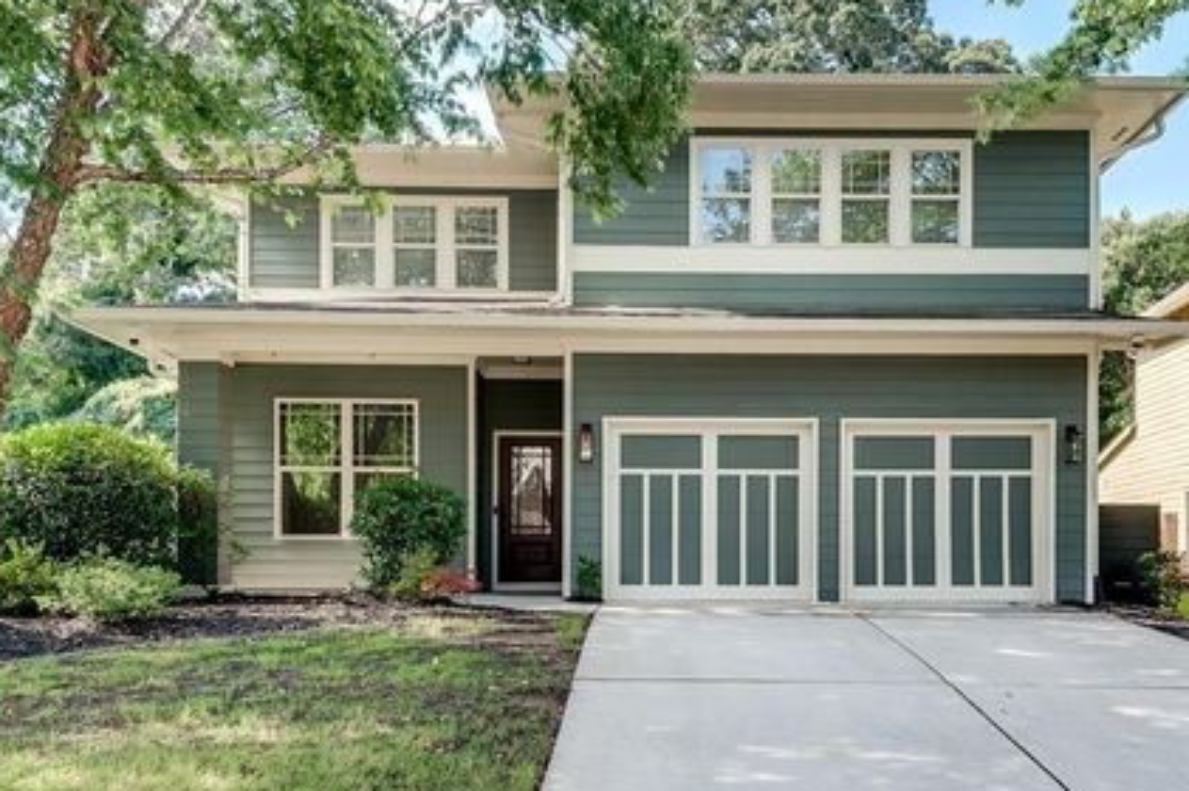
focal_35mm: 19
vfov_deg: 64.4
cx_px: 630
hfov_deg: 86.9
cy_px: 374
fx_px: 627
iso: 100
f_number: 8
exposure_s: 1/60
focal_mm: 16
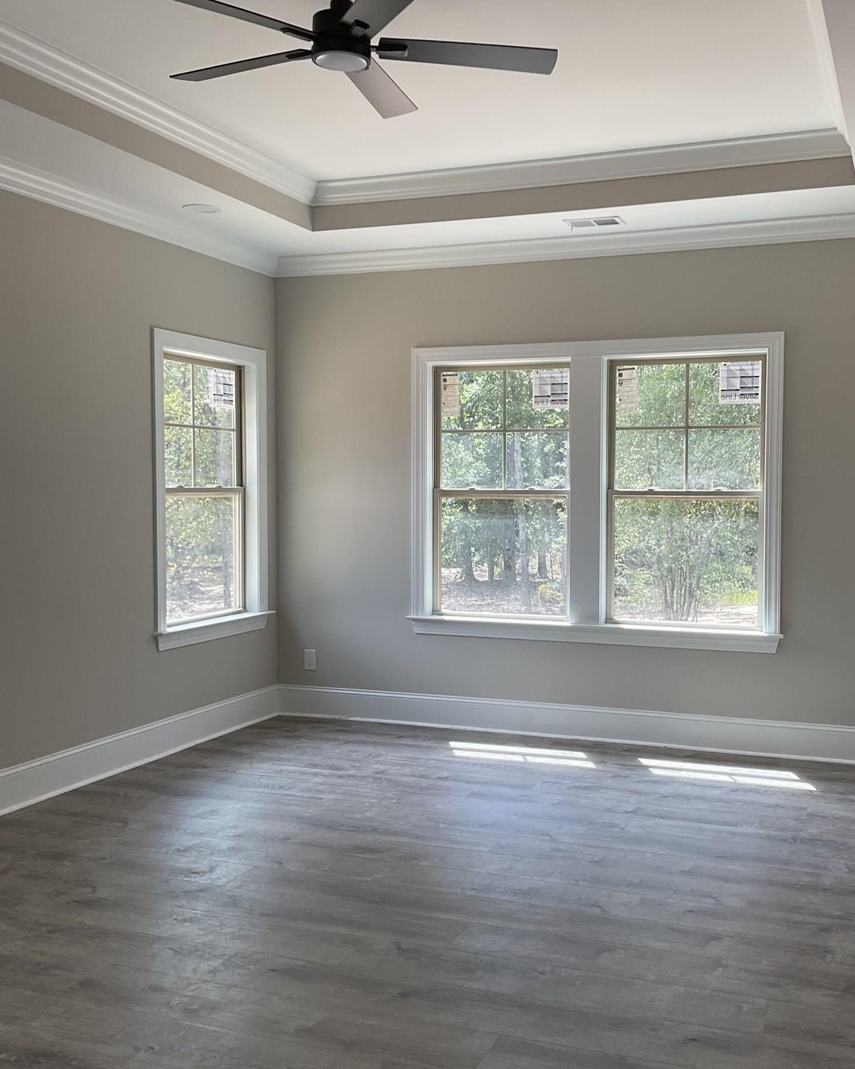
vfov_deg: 50.3
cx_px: 493
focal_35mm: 36
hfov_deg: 41.0
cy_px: 530
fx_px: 1139
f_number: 1.8
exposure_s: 1/122
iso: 20
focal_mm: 3
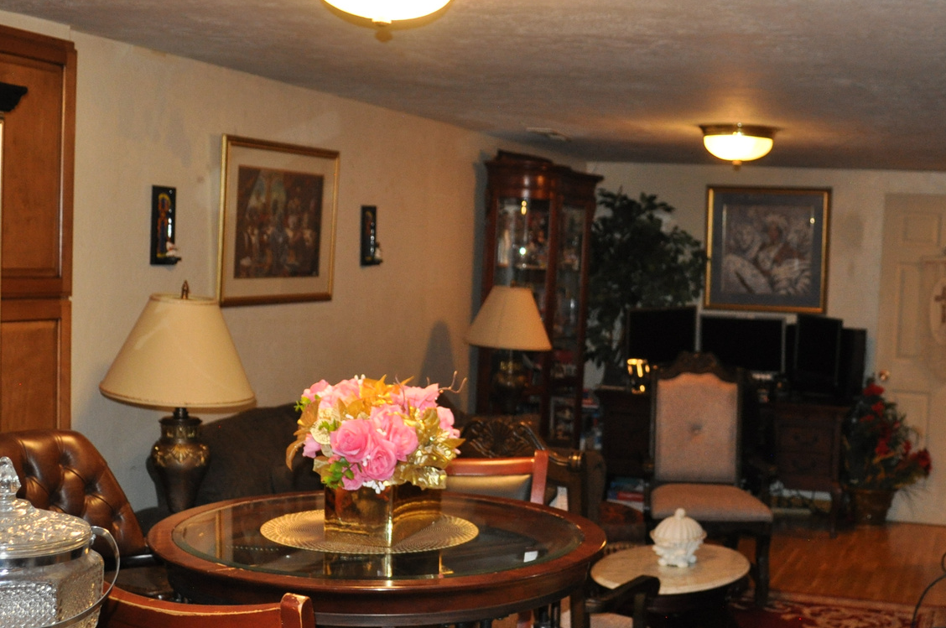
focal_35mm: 49
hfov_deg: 39.8
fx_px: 1286
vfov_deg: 27.4
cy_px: 360
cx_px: 644
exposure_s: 1/60
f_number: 3.5
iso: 800
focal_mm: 18
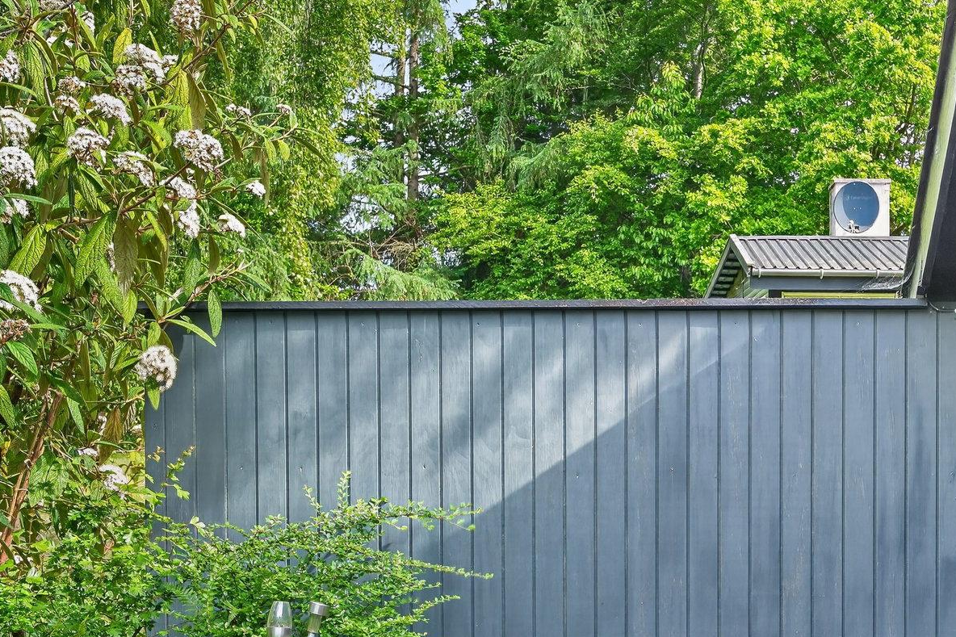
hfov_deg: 29.9
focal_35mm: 67
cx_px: 644
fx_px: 1779
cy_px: 455
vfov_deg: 20.2
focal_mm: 31
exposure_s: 1/40
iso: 400
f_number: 8
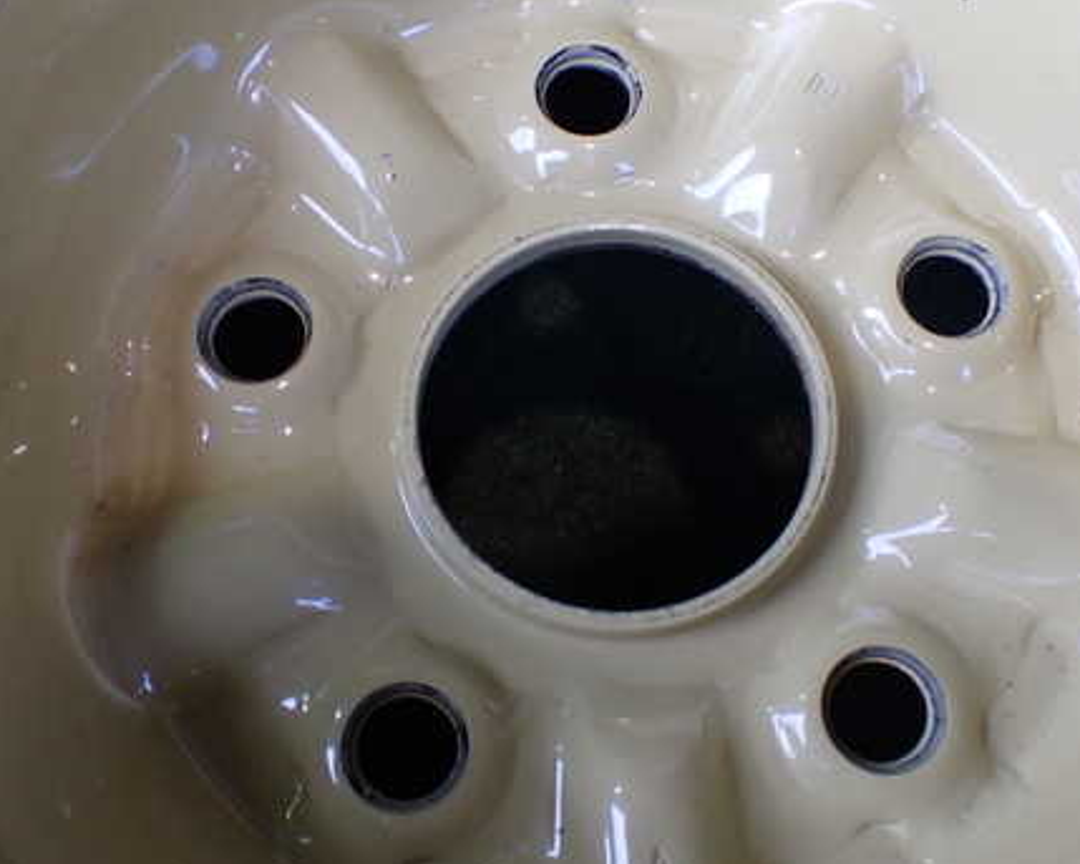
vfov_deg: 36.5
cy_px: 418
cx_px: 584
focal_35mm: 41
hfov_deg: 44.8
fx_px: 1310
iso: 200
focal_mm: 5.4
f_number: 2.3
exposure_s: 1/125
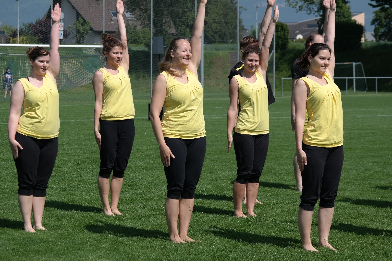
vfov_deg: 11.9
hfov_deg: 17.8
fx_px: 1252
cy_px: 130
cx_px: 196
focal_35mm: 115
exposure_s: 1/500
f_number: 6.3
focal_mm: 75
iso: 100
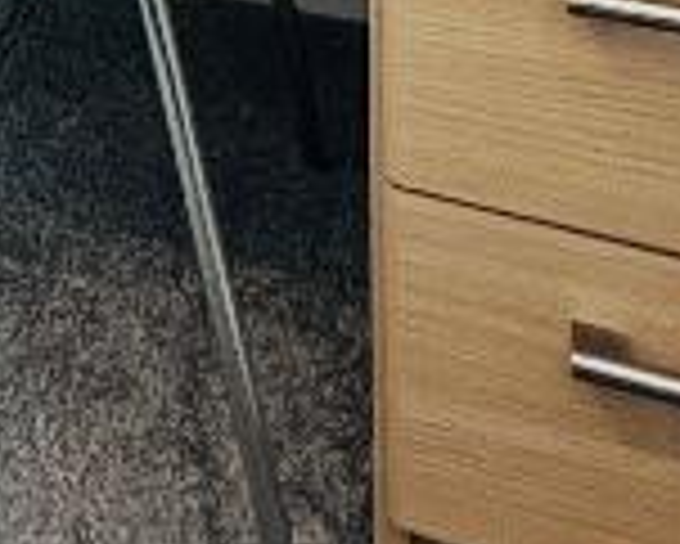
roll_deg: +0.1
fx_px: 1732
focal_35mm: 86
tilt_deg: +0.1
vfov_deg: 12.2
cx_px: -306
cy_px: -922
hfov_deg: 19.6
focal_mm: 1.57
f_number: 1.8
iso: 160
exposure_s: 1/100
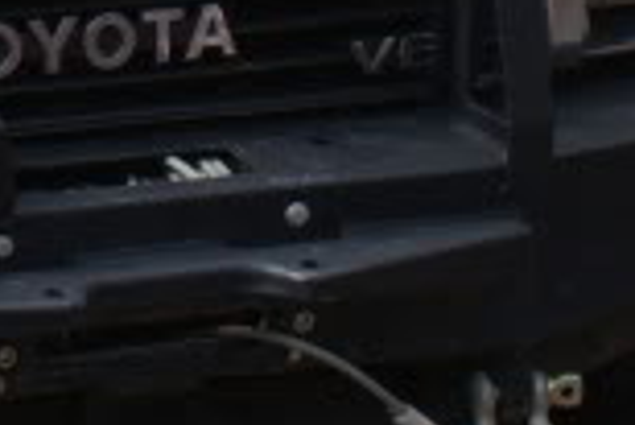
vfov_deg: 3.4
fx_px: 7044
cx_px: -575
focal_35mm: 399
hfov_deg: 5.1
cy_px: -460
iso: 100
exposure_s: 1/125
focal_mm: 40
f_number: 8
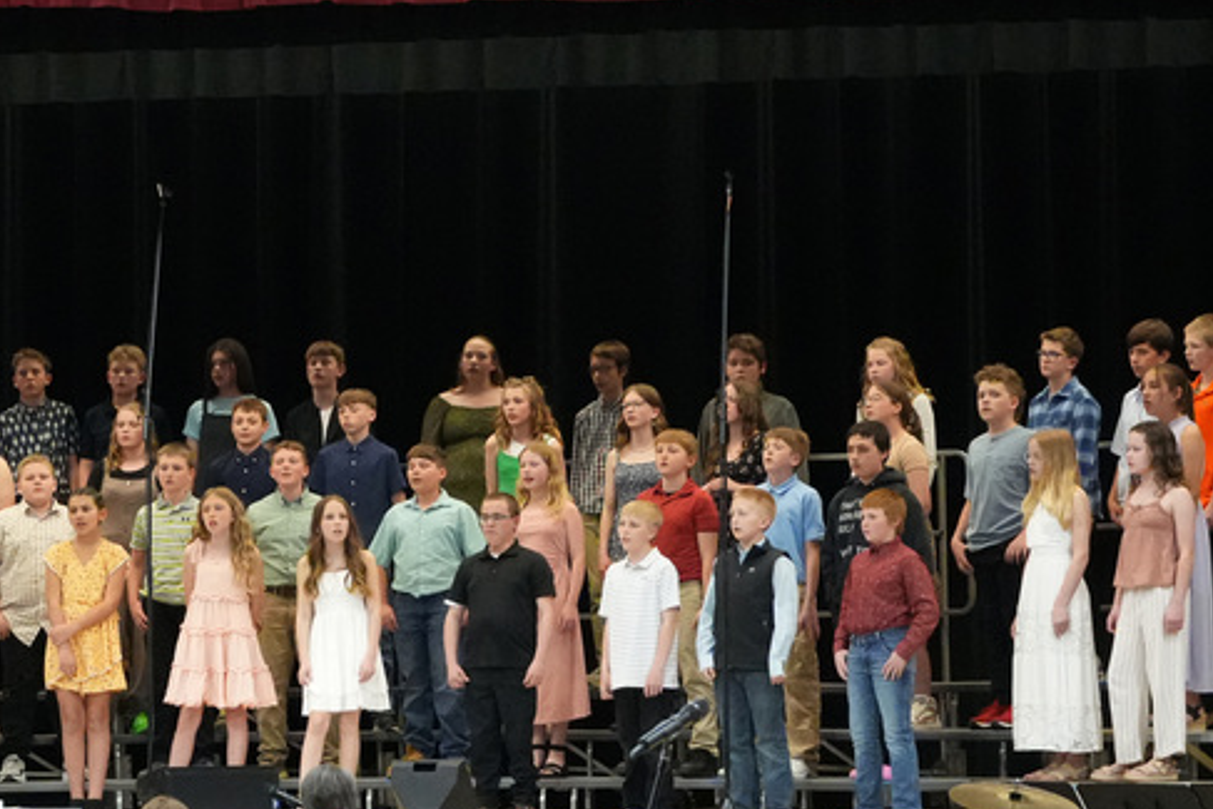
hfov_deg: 11.0
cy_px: 479
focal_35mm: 186
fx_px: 6270
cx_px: 237
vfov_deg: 7.4
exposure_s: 1/200
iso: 8000
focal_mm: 59
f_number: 5.6
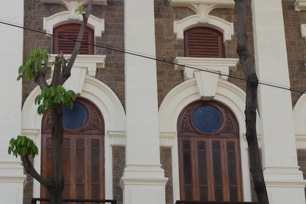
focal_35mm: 122
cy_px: 34
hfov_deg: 16.7
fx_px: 1037
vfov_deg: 11.2
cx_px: 66
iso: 400
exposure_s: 1/125
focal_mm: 27
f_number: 10
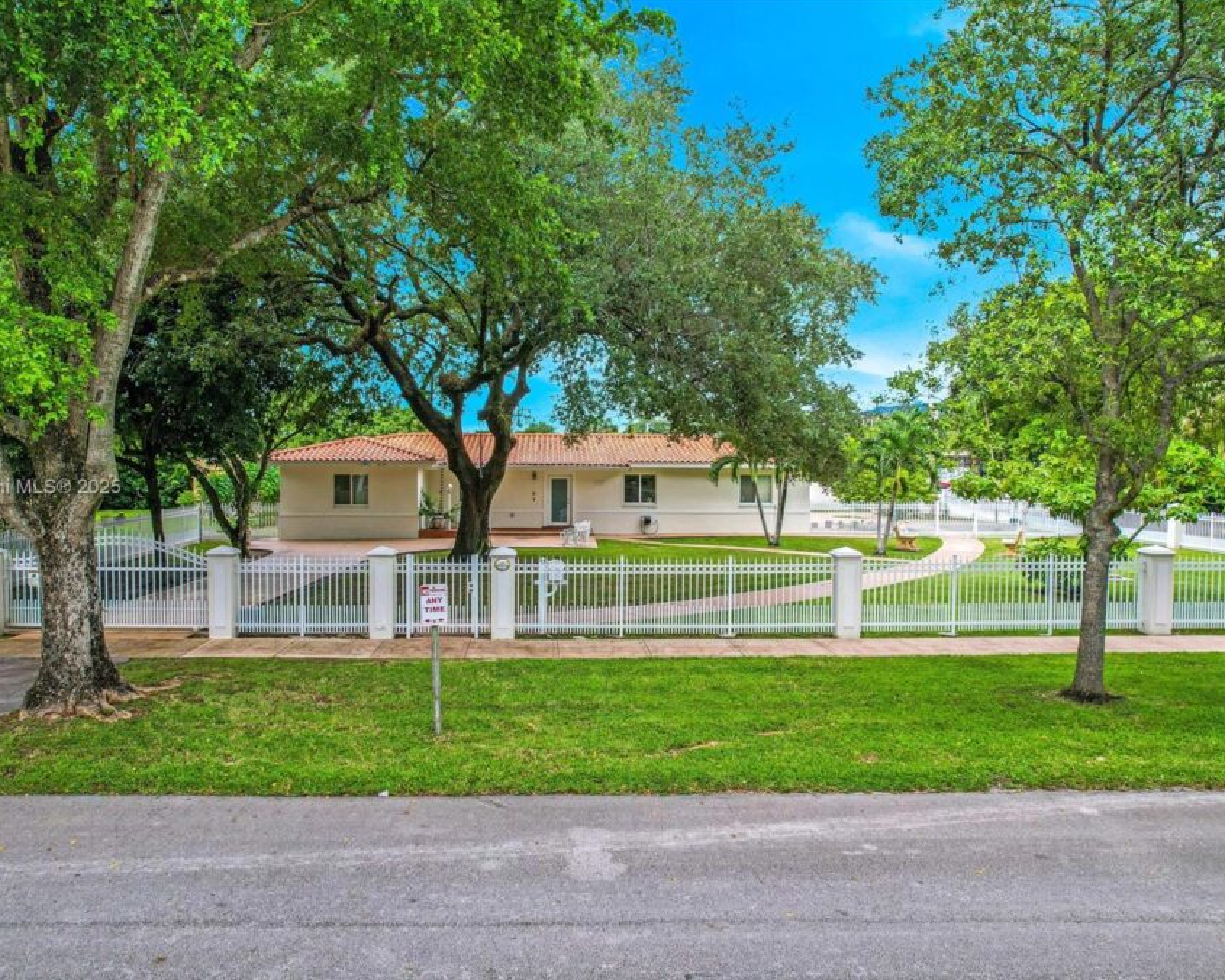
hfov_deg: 68.0
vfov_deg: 56.8
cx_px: 567
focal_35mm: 25
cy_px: 489
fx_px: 906
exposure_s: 1/640
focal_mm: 8.38
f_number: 2.8
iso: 100
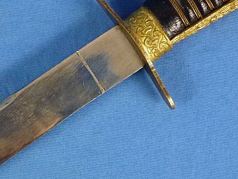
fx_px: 749
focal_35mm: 109
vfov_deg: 13.6
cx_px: 89
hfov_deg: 18.0
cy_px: 66
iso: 400
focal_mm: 8.7
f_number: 4.1
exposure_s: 1/60
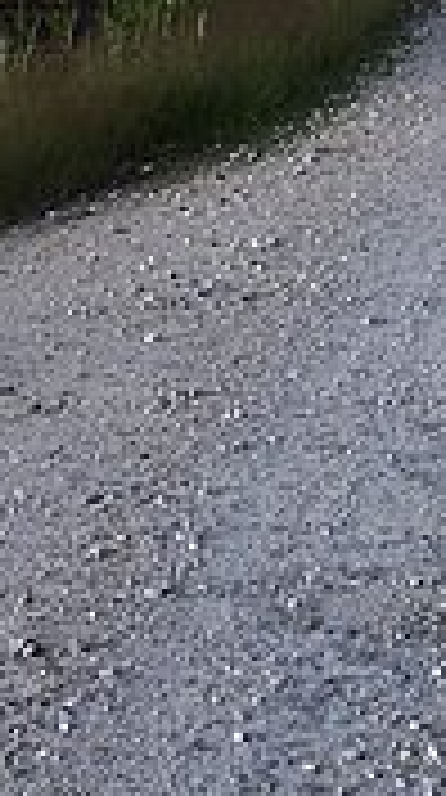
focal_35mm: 161
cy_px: -387
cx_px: 836
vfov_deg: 12.7
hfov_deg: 7.3
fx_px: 3400
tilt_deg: +0.8
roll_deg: +0.3
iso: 25
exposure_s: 1/565
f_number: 2.2
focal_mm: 4.15
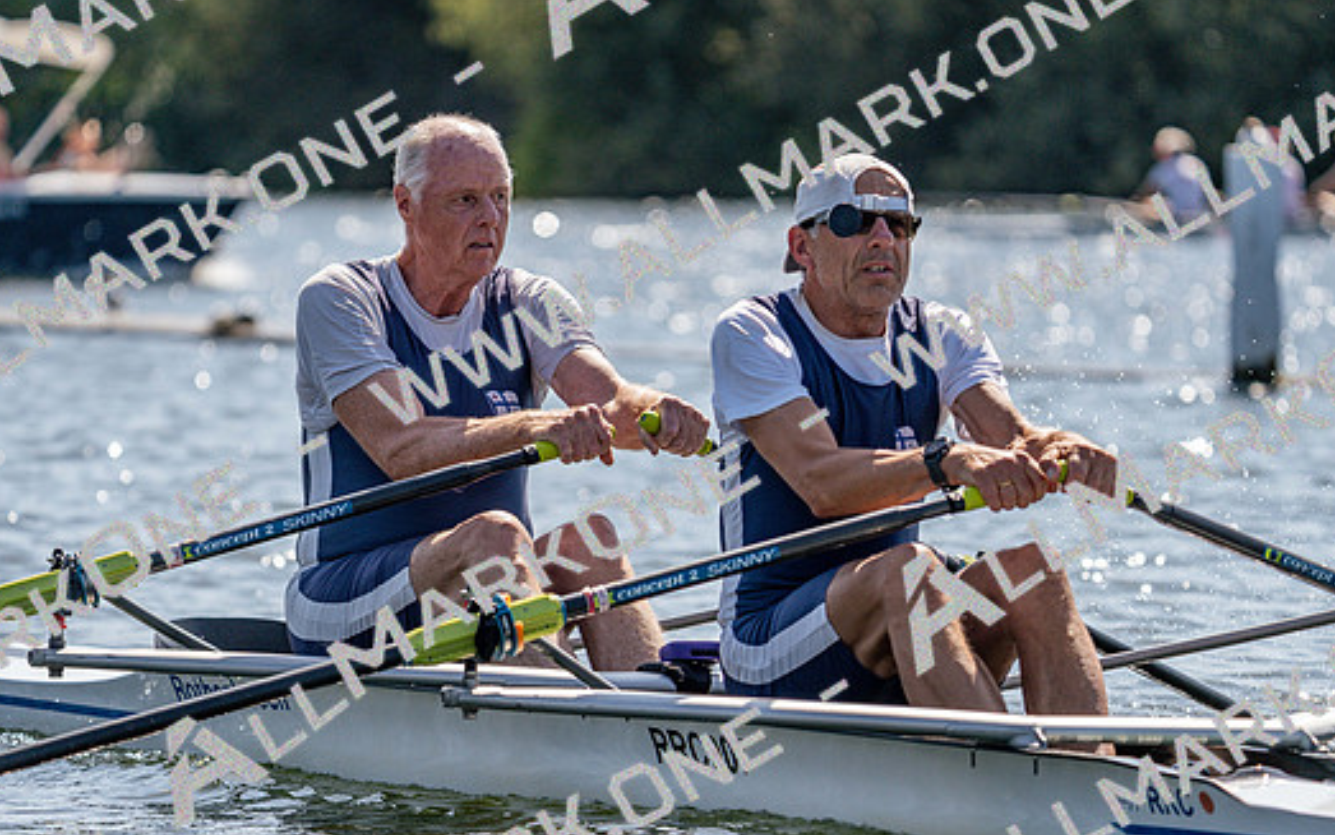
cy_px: 433
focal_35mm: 331
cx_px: 684
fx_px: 12044
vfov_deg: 4.0
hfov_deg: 6.3
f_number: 5.6
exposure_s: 1/2000
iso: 320
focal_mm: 293
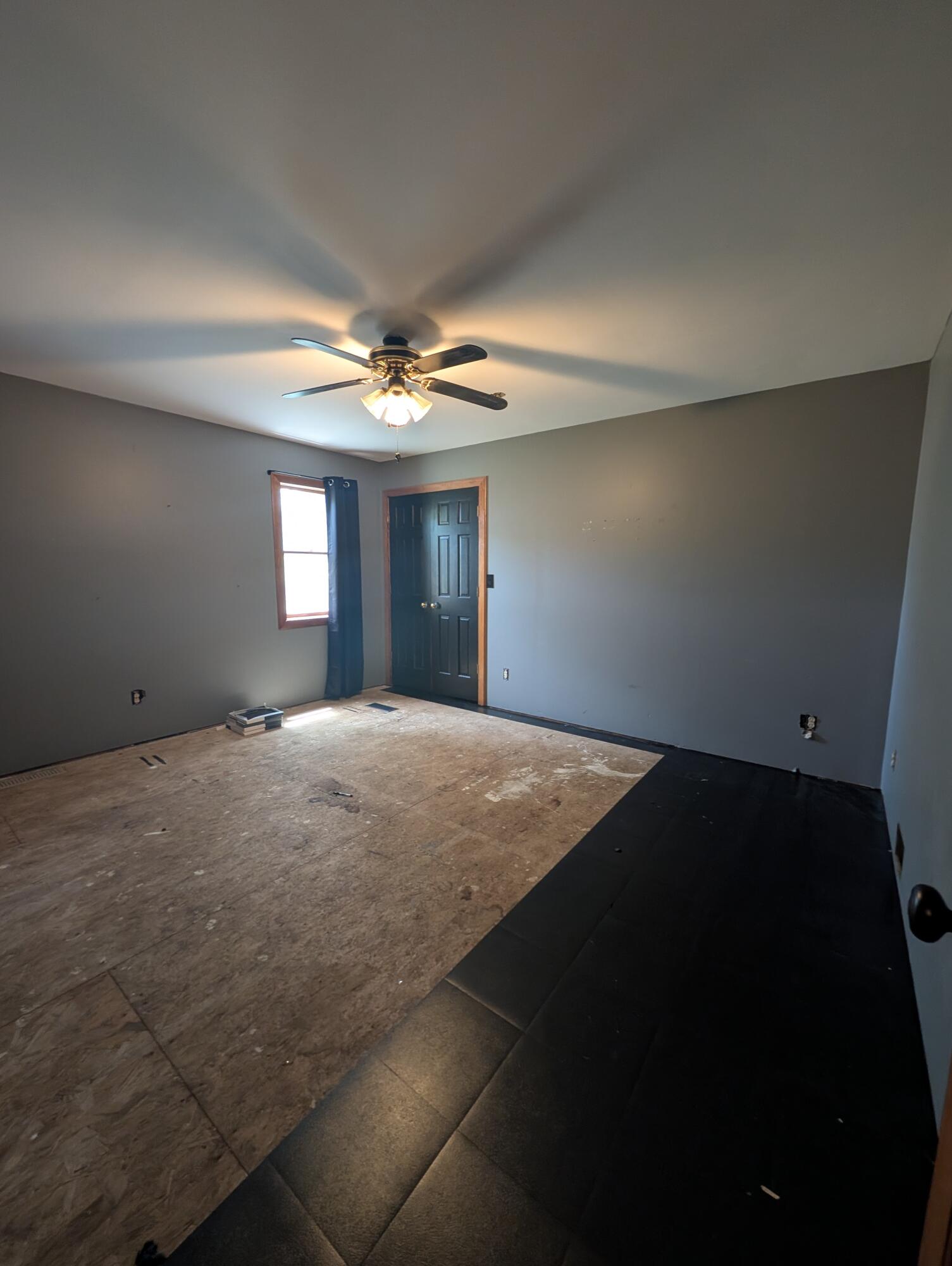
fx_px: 439
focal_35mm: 12
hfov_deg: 94.6
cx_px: 476
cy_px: 633
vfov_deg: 110.5
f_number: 1.7
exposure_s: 1/24
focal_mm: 2.02
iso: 234
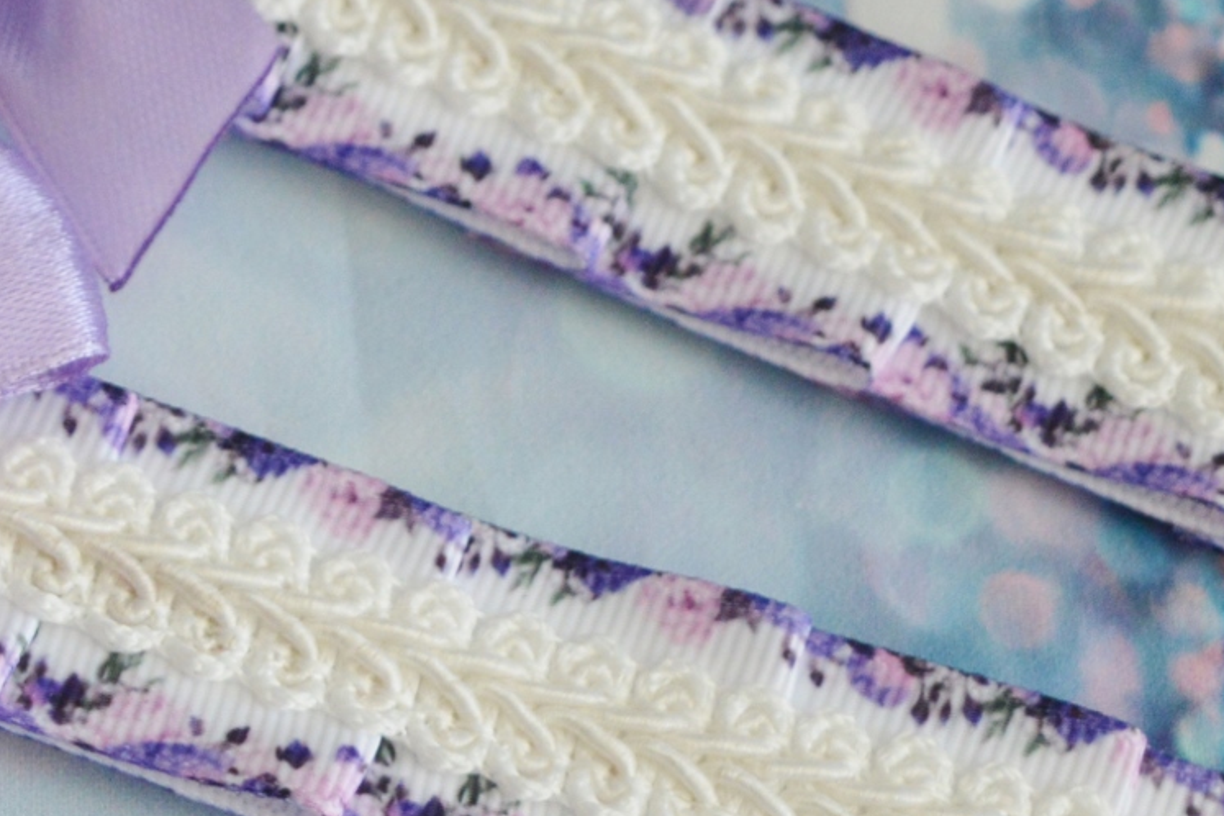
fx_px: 6969
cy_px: 342
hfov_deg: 9.9
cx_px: -316
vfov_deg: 6.7
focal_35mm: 205
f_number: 5
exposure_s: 1/80
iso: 900
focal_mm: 46
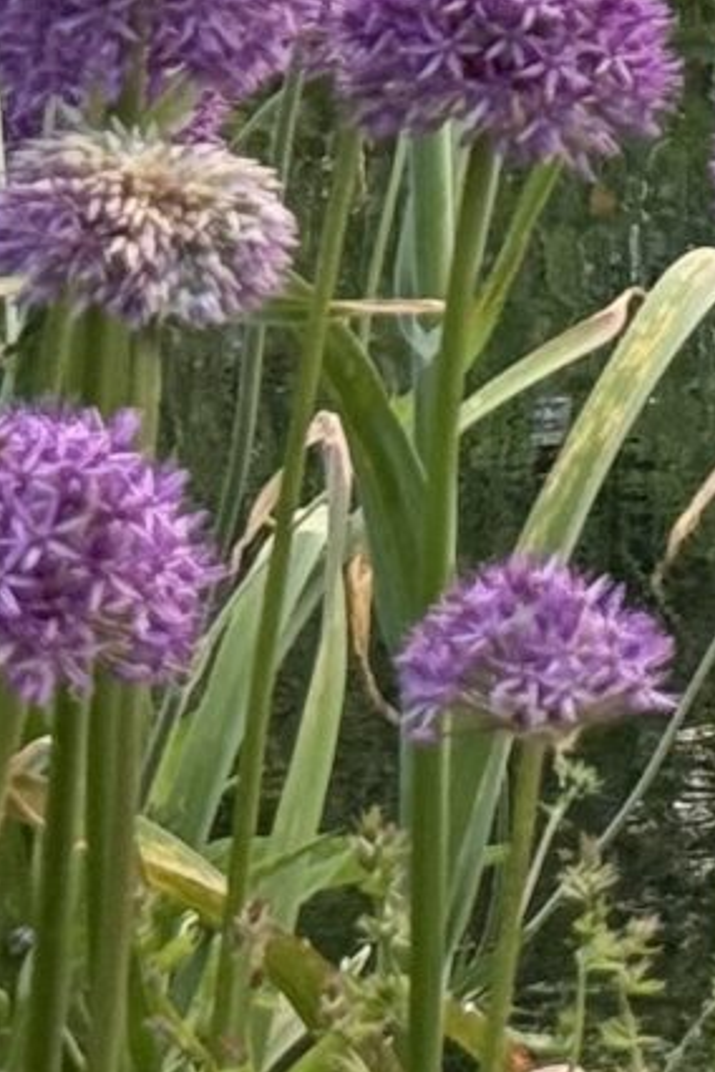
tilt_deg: +1.1
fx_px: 8937
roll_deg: -0.7
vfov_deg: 6.7
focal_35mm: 300
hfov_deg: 4.4
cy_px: -815
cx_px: 2316
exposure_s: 1/254
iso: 100
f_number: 1.78
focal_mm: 6.76
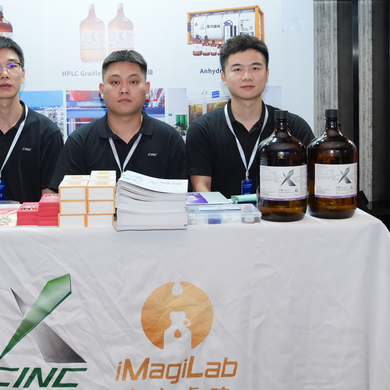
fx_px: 701
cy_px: 129
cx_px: 130
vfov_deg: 30.8
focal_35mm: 55
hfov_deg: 30.9
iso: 1000
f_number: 4.5
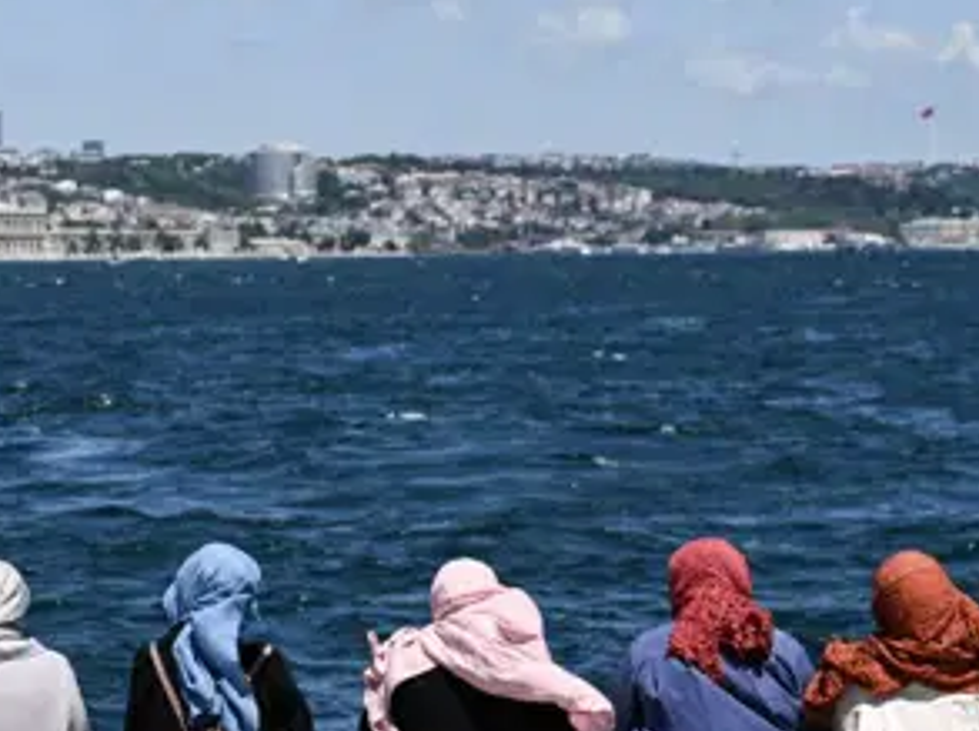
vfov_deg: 11.1
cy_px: 571
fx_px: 3757
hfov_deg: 14.8
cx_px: 190
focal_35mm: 133
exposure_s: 1/2000
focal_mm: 46
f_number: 4.5
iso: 125
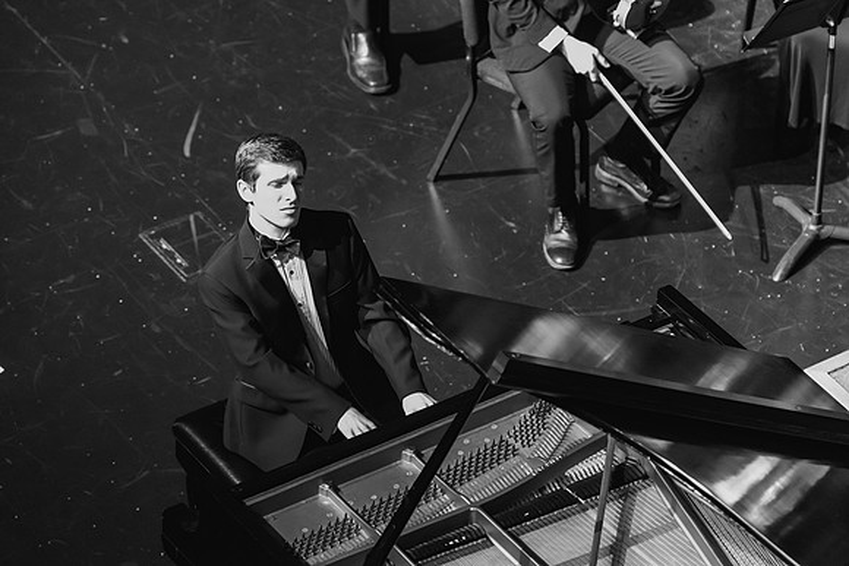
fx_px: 5189
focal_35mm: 220
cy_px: 283
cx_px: 424
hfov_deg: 9.4
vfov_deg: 6.2
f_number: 4
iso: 18102
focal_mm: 220
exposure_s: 1/200
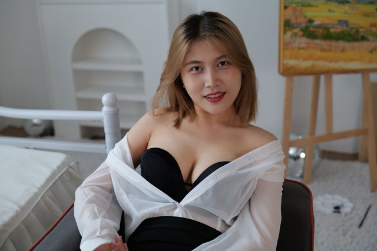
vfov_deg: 27.0
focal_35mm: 50
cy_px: 126
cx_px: 188
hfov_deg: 39.6
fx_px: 524
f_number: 3.2
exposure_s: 1/160
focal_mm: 50
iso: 250
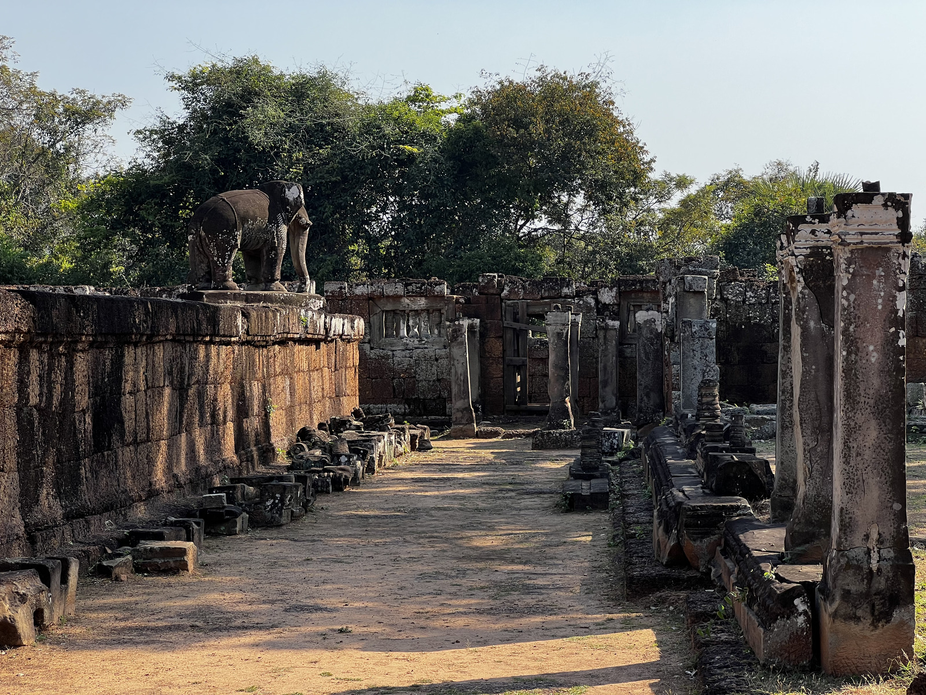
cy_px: 348
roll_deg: +0.9
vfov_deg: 19.1
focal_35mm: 77
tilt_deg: +0.1
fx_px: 2060
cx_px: 463
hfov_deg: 25.3
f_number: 2.8
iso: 32
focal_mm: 9
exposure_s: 1/467
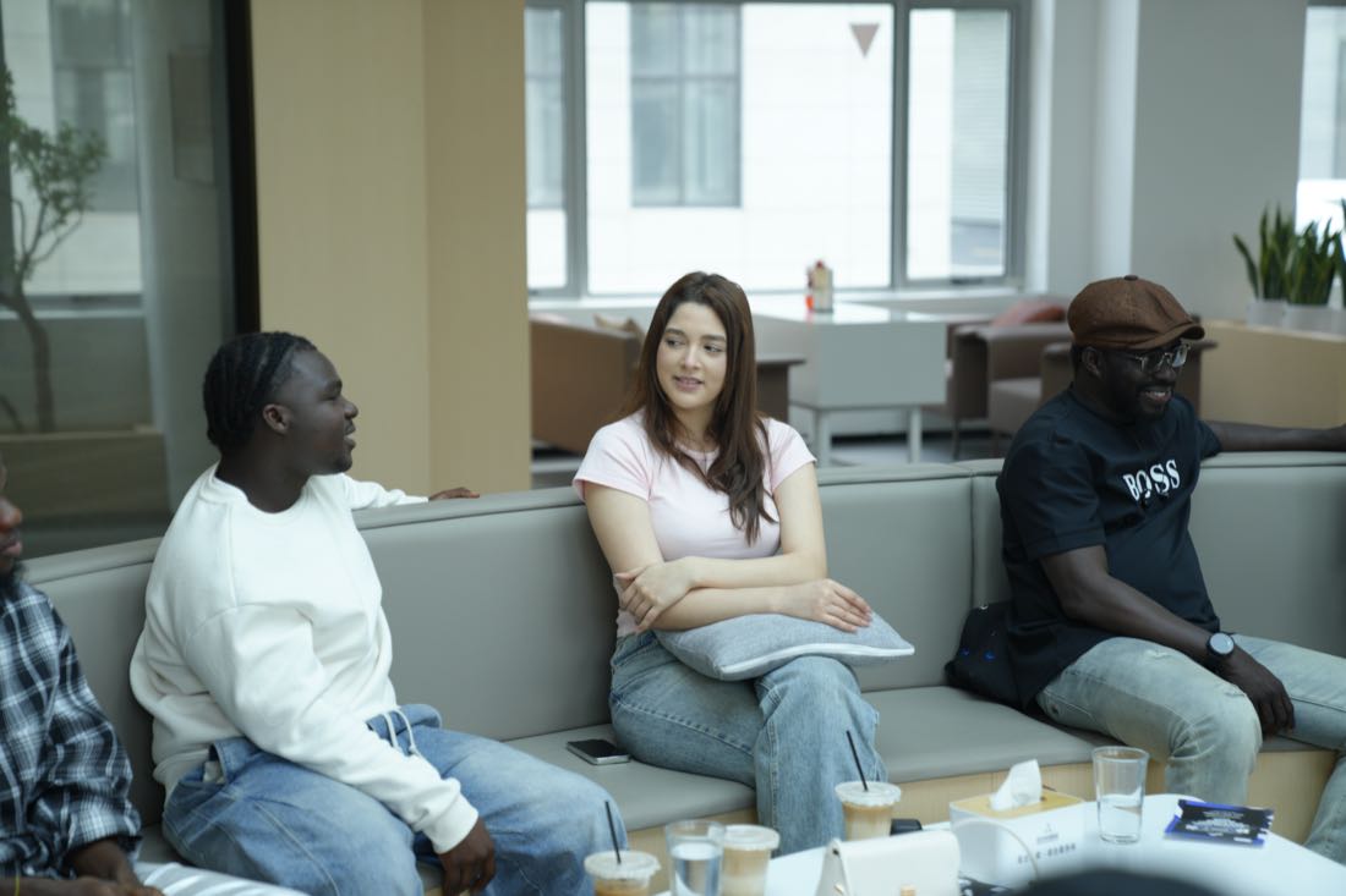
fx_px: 2617
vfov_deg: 19.5
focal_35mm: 70
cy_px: 448
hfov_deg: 28.8
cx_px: 673
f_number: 2.8
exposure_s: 1/125
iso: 320
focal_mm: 70
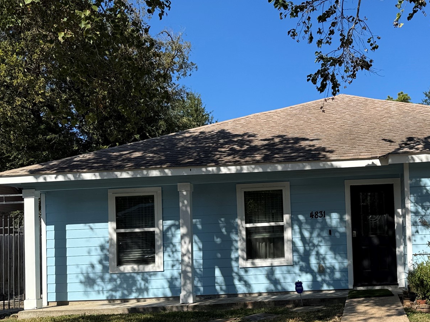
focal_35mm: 41
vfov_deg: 34.7
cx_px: 348
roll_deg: +2.1
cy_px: 226
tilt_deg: +3.8
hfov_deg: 43.5
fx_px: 509
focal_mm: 6.76
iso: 80
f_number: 1.78
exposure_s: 1/4950
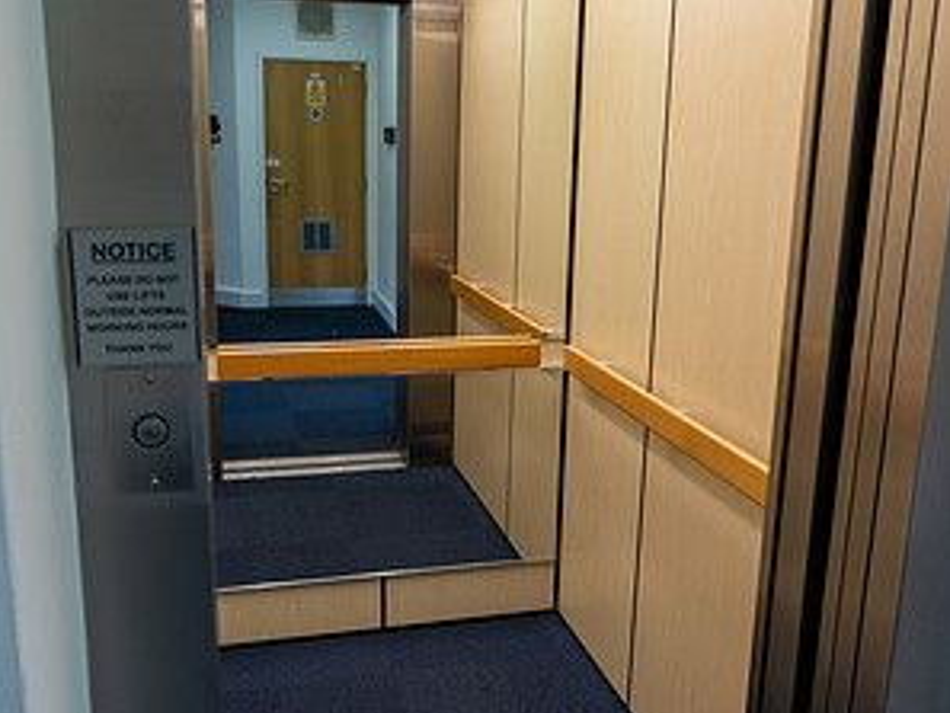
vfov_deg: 40.7
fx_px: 961
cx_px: 477
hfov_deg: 52.6
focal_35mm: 35
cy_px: 358
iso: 250
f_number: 4
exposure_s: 1/60
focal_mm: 16
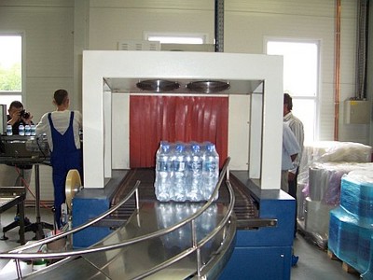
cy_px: 140
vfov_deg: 41.8
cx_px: 186
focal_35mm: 34
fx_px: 366
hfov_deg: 54.0
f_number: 2.7
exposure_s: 1/60
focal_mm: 5.6
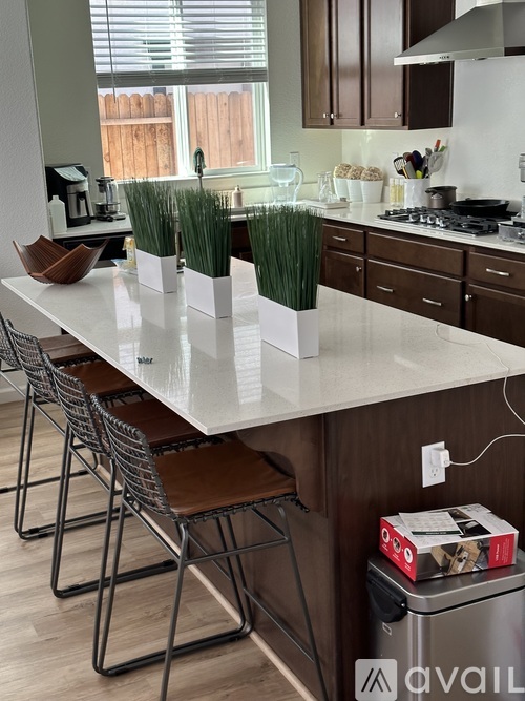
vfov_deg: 39.7
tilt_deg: -14.4
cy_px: 350
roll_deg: +3.0
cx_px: 262
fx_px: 971
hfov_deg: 30.3
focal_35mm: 48
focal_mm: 6.86
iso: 80
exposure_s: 1/103
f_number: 1.78
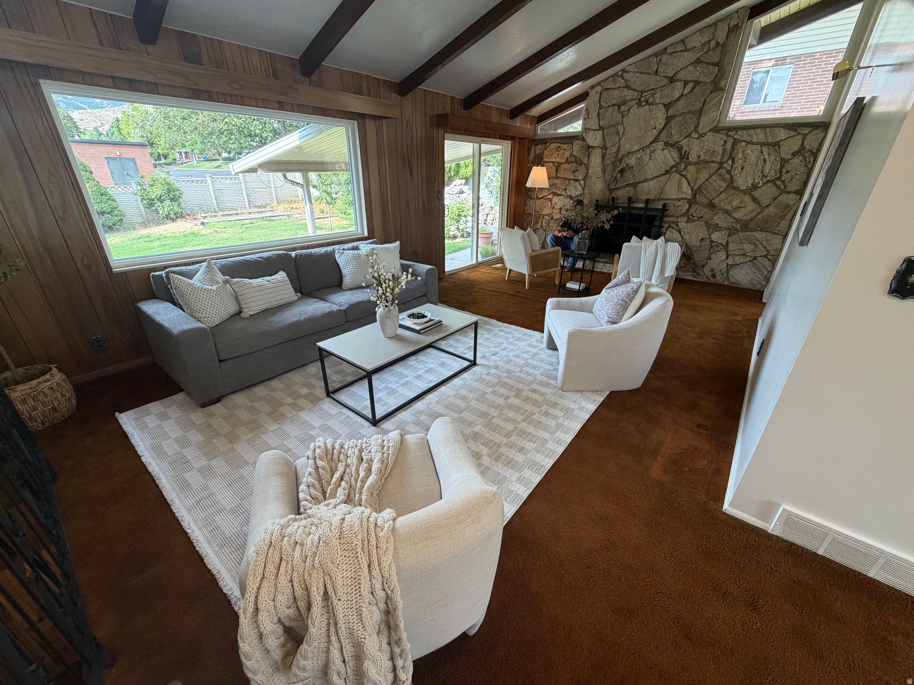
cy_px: 342
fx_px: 370
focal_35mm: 14
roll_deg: +0.5
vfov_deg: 85.7
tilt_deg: -24.7
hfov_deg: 102.1
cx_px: 457
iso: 160
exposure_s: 1/120
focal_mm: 2.22
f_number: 2.2
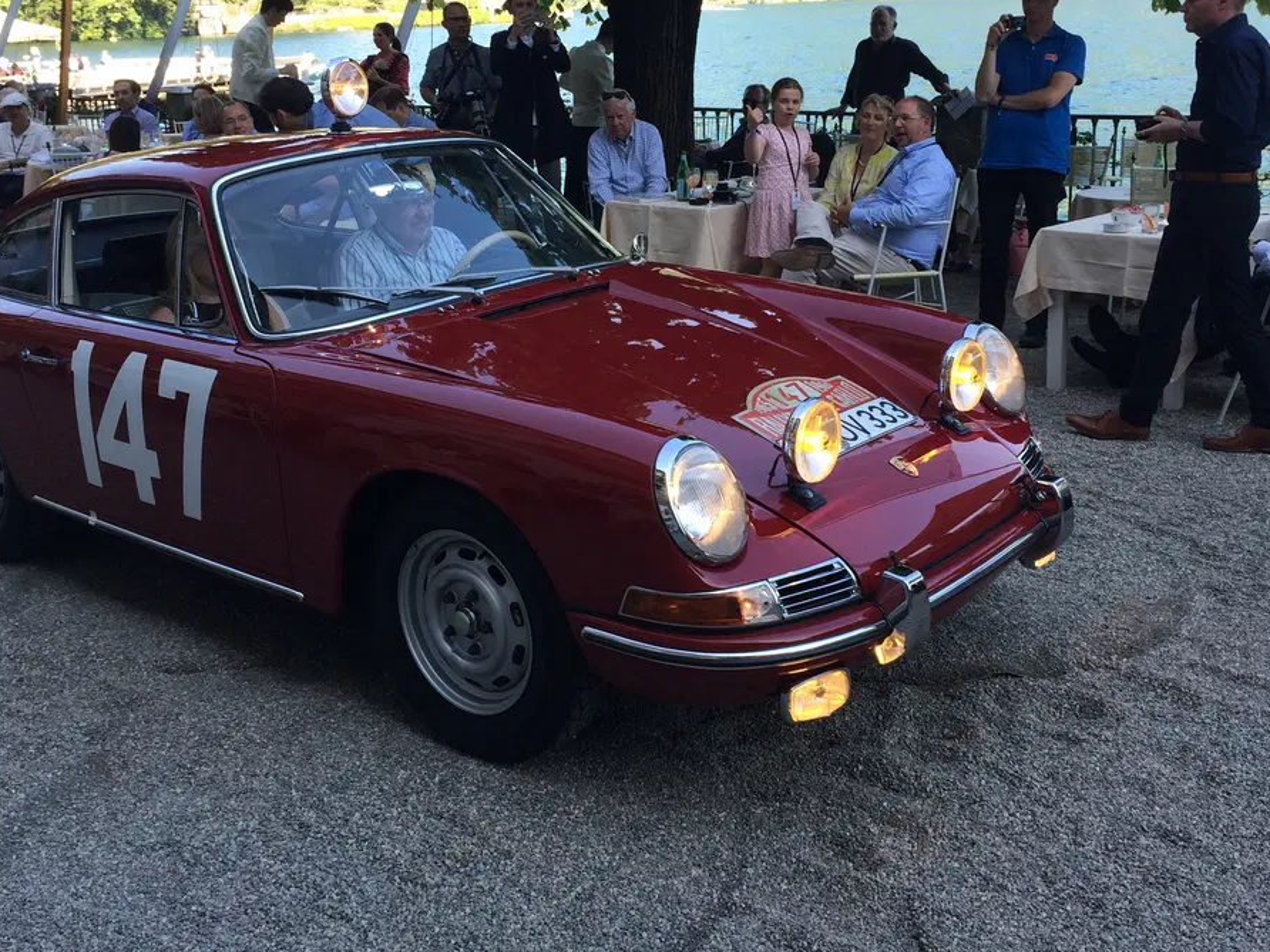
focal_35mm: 39
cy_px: 354
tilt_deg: -14.8
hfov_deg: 47.9
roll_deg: +3.2
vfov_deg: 36.6
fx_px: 1431
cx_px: 634
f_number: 2.2
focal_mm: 4.15
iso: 32
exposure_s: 1/331
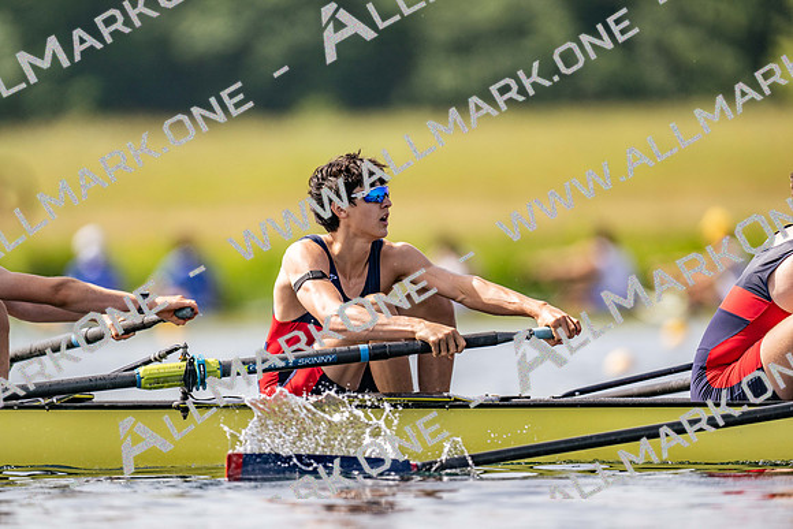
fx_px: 13219
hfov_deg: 3.4
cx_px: 396
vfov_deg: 2.3
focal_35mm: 600
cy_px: 264
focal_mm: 600
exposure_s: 1/2500
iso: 220
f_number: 4
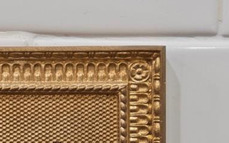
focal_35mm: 197
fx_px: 1229
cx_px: -53
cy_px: 184
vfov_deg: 6.6
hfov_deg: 10.5
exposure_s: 1/5
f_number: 4
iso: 500
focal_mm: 24
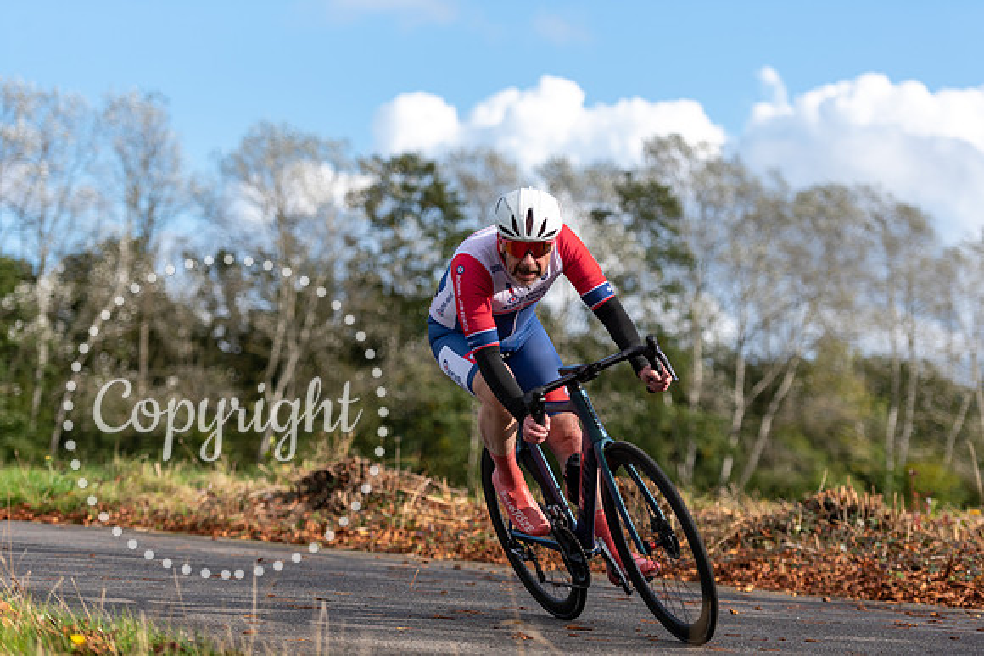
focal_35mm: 102
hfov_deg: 20.0
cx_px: 492
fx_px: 2789
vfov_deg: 13.4
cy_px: 328
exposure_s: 1/3200
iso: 160
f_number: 2.8
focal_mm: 102
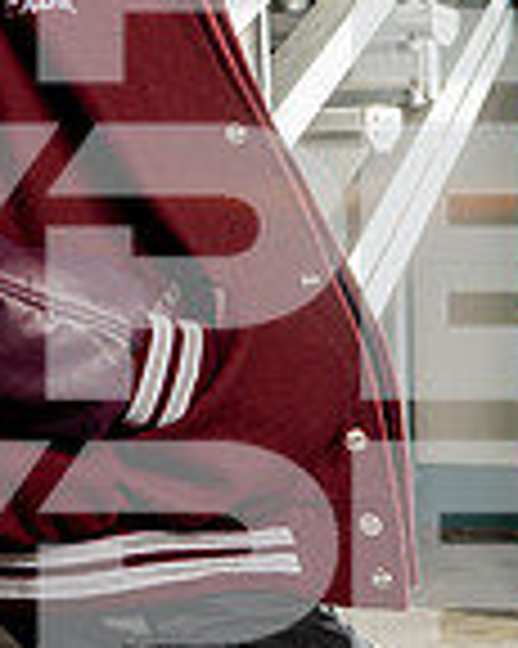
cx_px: -5
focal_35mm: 103
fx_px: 1976
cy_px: 266
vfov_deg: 18.6
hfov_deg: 14.7
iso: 200
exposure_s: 1/200
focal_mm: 35
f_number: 7.1
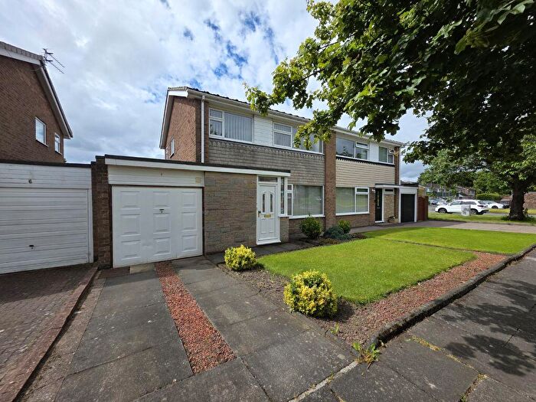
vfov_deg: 89.9
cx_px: 268
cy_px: 201
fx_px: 201
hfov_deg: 106.2
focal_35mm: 13
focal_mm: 2.2
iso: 40
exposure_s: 1/2359
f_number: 1.9
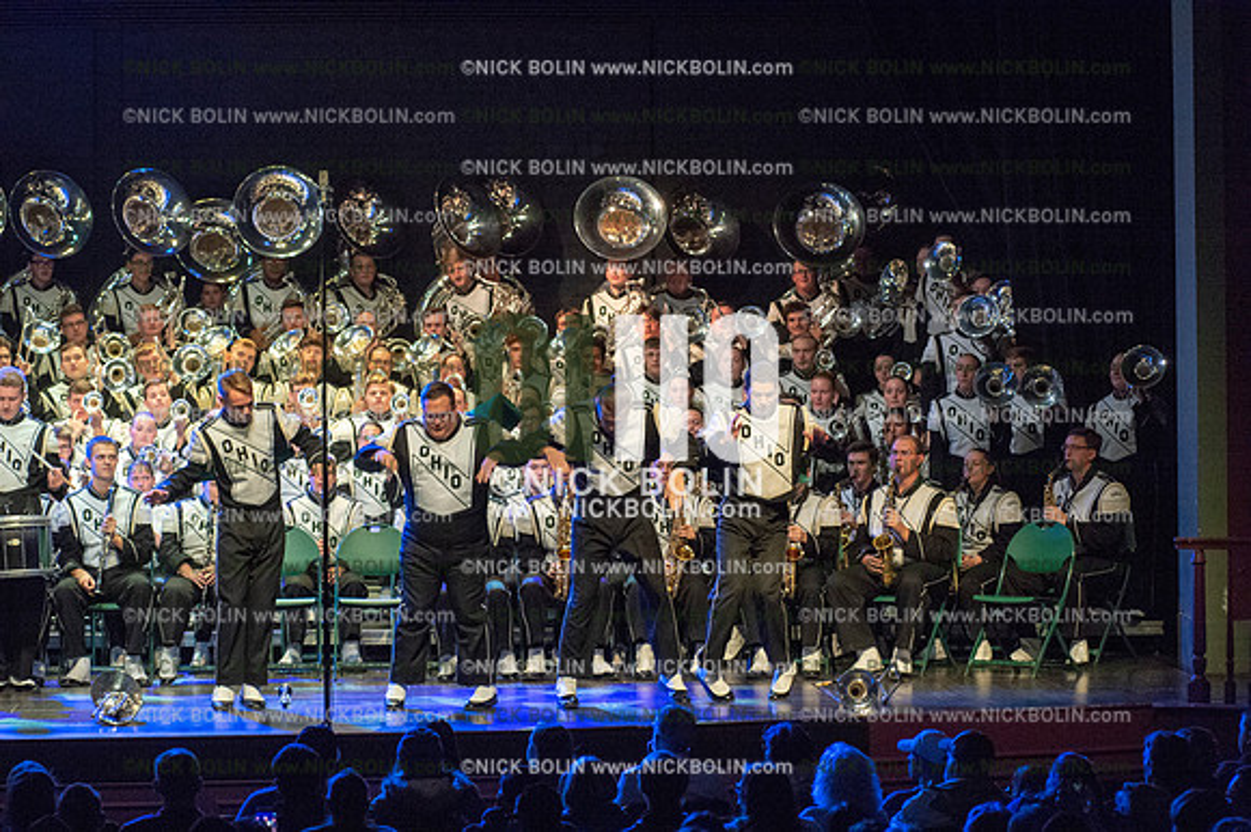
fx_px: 4862
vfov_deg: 9.8
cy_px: 416
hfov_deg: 14.7
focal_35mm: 140
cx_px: 626
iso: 8000
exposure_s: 1/400
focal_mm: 140
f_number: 5.6
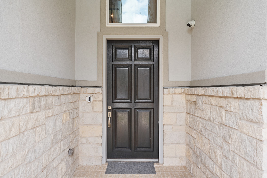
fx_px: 230
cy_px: 89
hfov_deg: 60.3
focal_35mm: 31
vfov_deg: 42.3
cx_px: 134
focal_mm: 31
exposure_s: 1/6
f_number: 10
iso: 250
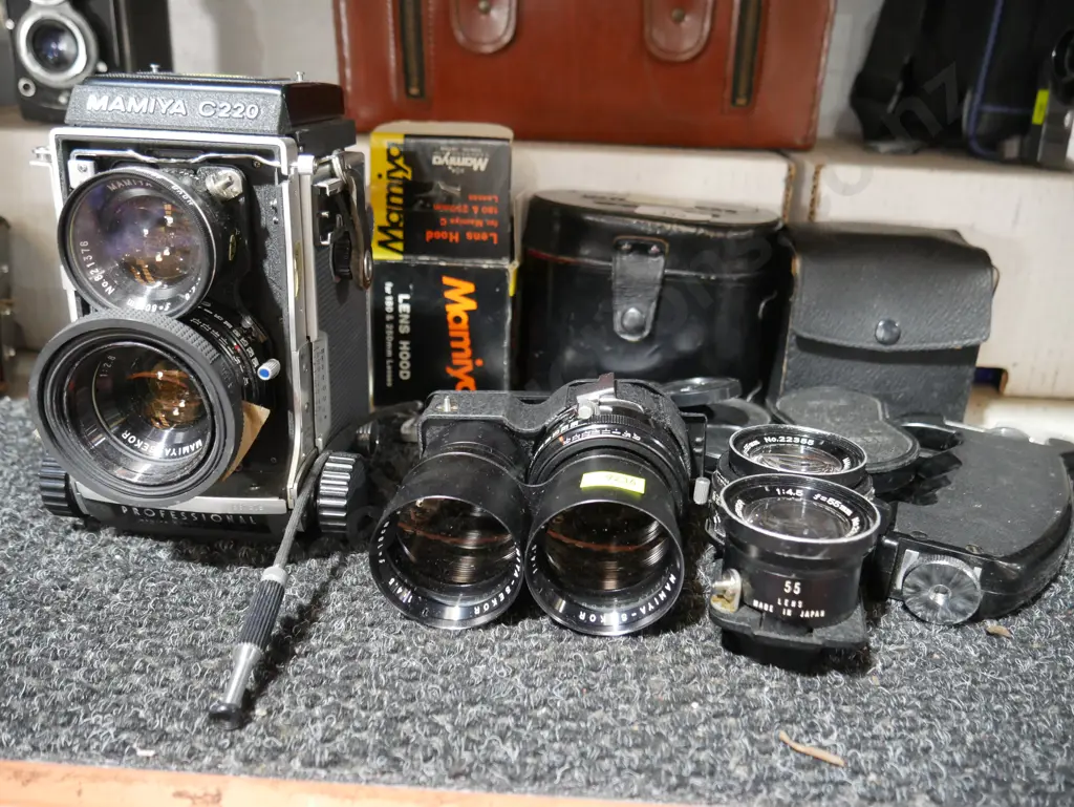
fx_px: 869
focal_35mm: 28
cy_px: 404
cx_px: 537
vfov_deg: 49.8
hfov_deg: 63.4
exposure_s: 1/60
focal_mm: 14
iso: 2000
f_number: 3.5
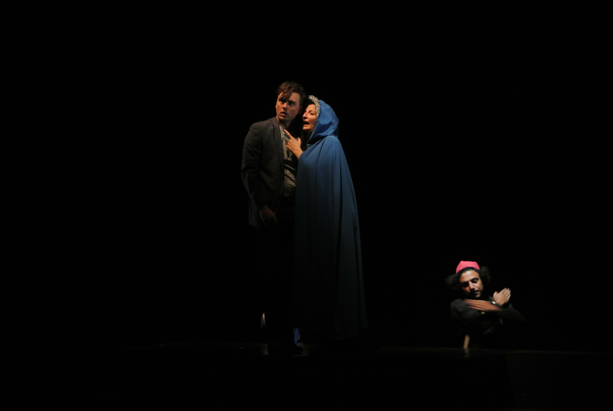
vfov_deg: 16.9
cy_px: 206
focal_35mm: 81
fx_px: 1381
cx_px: 306
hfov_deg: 25.0
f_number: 8
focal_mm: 30
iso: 800
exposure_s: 1/13
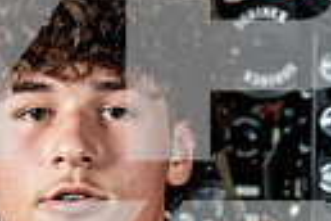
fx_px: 2280
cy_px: 338
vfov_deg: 5.5
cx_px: 85
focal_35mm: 248
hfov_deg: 8.3
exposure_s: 1/250
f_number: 9
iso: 640
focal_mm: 55
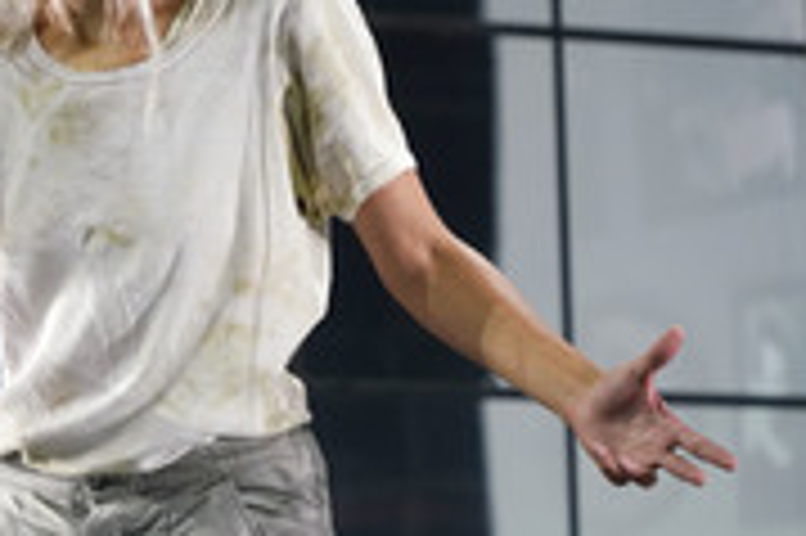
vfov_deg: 3.5
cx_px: -119
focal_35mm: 396
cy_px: 207
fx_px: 8858
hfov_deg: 5.2
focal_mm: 157
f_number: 5.6
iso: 1000
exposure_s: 1/125
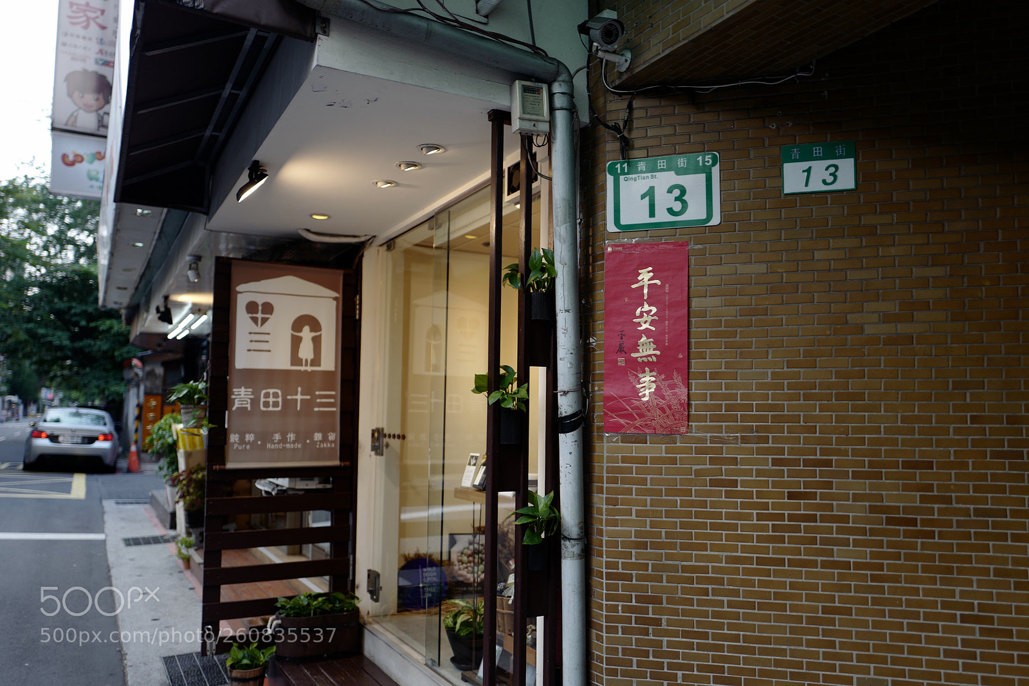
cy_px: 343
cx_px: 514
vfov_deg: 46.4
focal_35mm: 28
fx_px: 800
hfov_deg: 65.5
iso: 100
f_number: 1.7
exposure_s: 1/125
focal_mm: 28
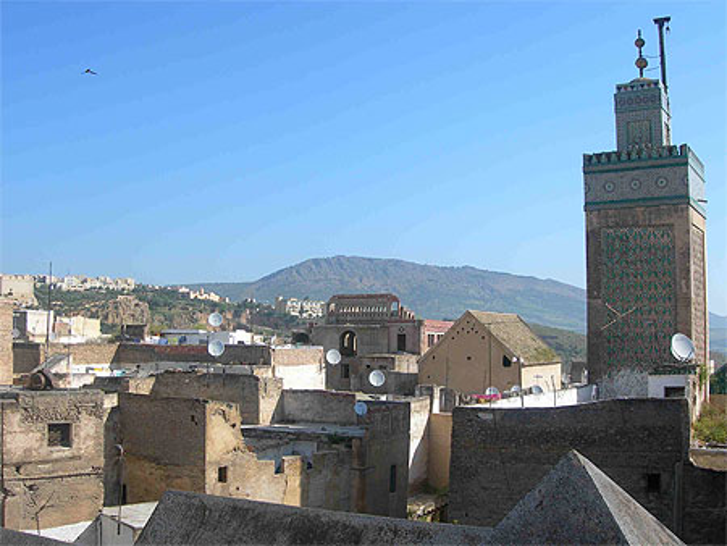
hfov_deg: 49.0
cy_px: 273
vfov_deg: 37.8
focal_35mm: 38
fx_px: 798
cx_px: 364
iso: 50
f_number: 4.8
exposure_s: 1/440
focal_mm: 7.8
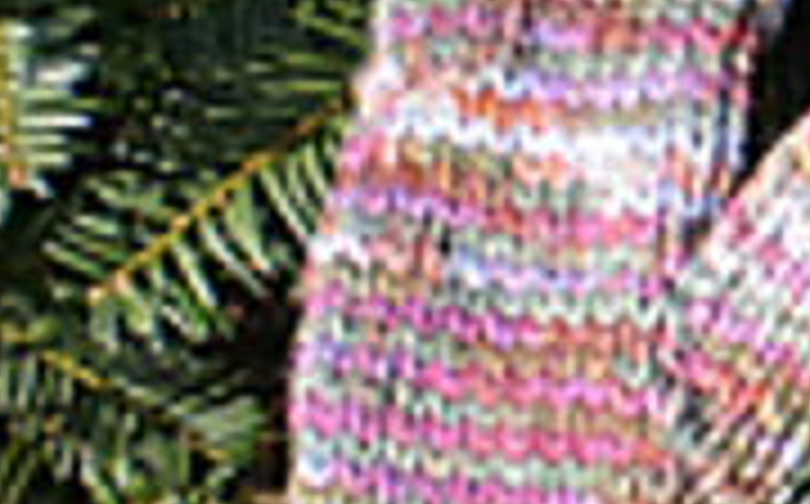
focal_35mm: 132
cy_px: 234
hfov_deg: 14.7
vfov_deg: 9.9
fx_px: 2910
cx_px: 1224
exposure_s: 1/250
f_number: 3.1
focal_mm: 6.3
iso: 64
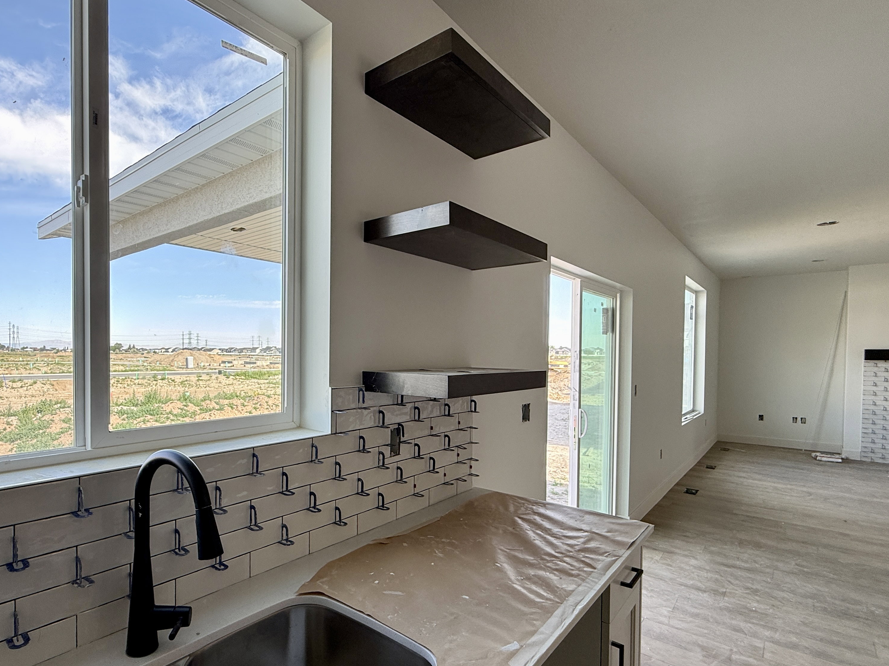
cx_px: 347
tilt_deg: -0.6
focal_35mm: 19
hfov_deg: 83.4
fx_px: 488
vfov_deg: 68.5
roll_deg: -0.4
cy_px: 365
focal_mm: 2.22
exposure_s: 1/111
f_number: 2.2
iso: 64
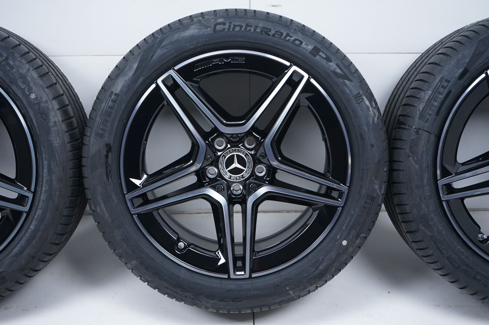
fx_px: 638
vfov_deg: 28.6
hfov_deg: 41.9
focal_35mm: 47
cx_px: 244
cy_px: 162
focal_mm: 47
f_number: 7.1
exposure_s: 1/125
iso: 250
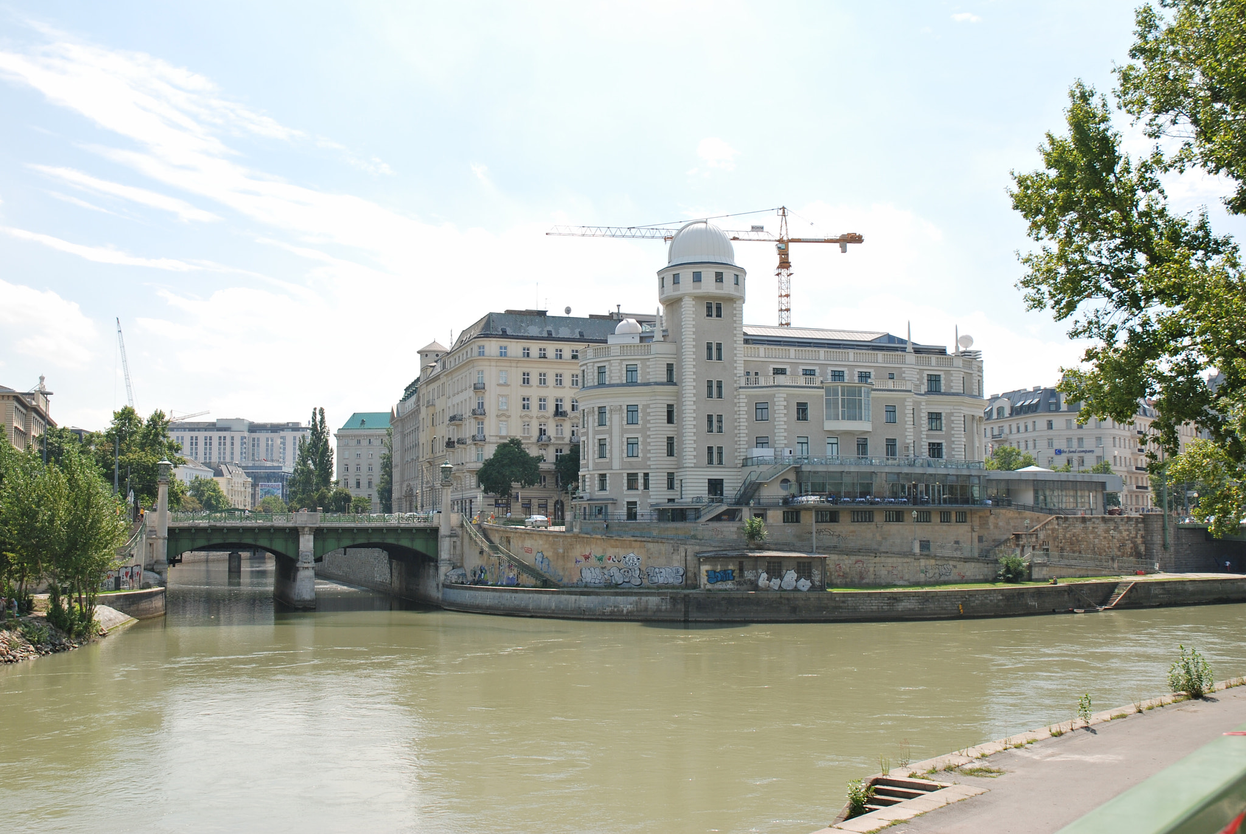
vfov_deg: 35.6
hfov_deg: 51.2
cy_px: 417
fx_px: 1299
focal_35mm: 38
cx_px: 623
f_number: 7.1
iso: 100
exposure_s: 1/250
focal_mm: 25
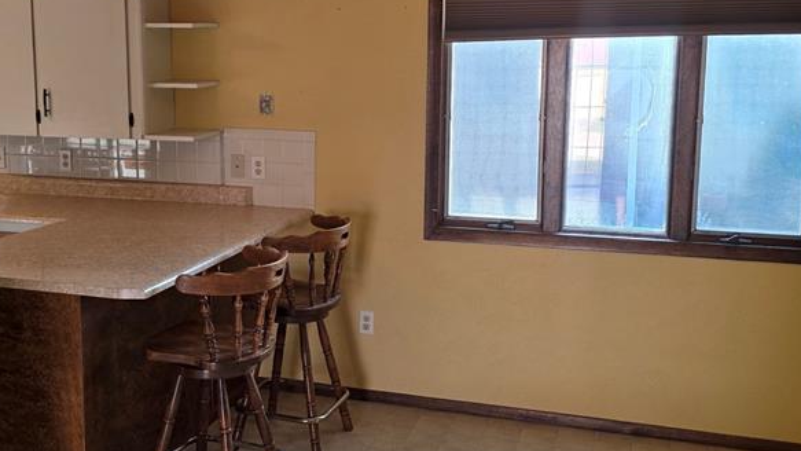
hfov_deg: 46.2
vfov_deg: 27.0
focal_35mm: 44
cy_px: 178
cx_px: 330
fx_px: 935
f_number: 1.7
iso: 100
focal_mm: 6.3
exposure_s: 1/120
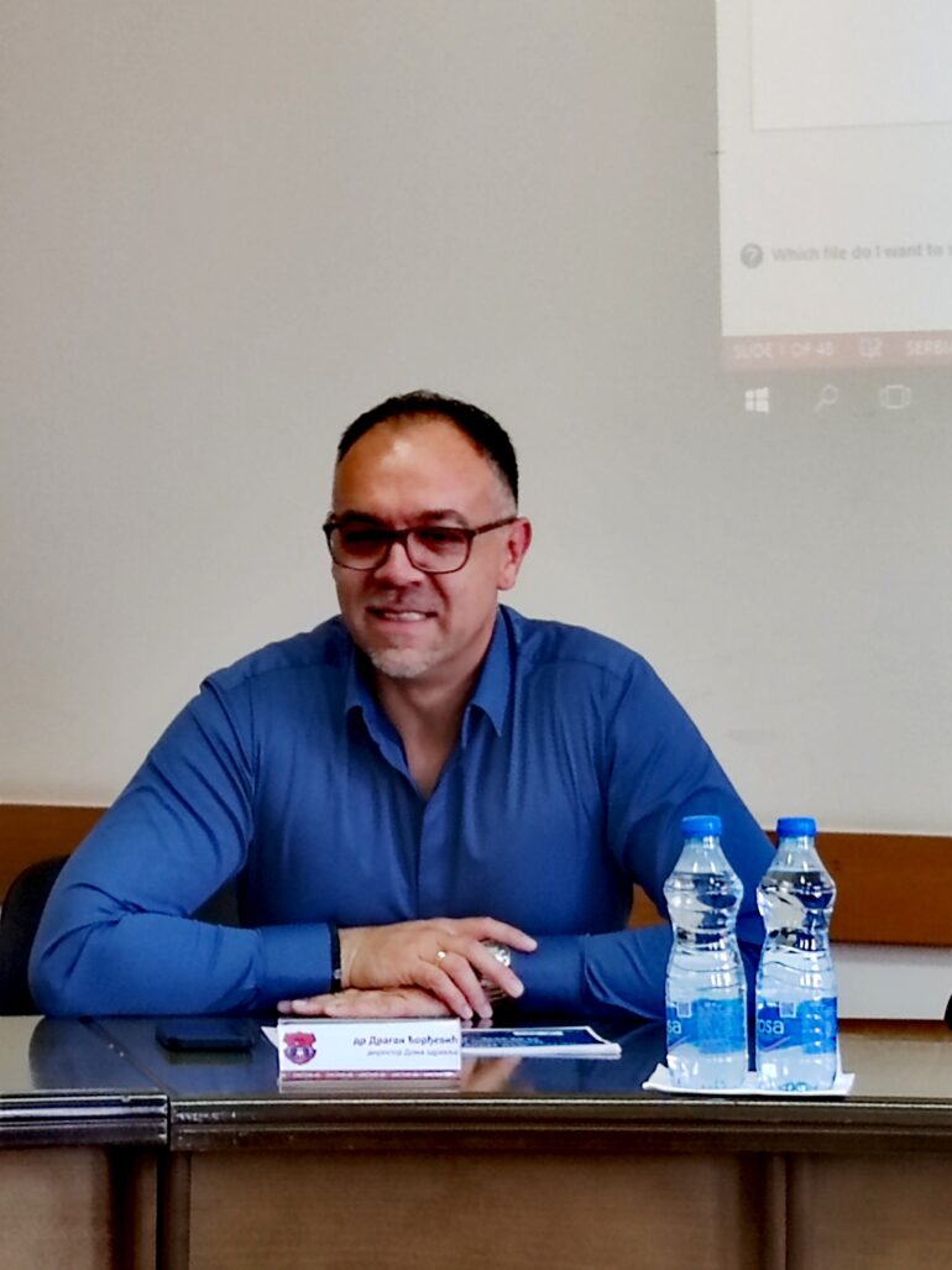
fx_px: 5722
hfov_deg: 9.5
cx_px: 476
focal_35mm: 156
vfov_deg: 12.7
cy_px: 635
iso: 500
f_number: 1.9
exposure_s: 1/100
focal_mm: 6.12
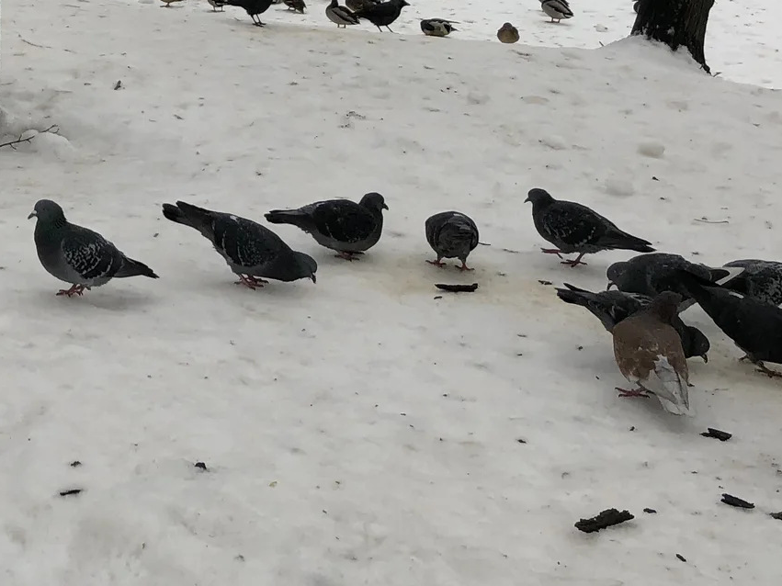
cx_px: -108
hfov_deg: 23.0
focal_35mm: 79
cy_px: -160
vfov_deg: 17.6
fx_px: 1784
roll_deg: +0.3
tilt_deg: -5.9
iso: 20
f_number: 1.8
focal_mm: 4
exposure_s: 1/338
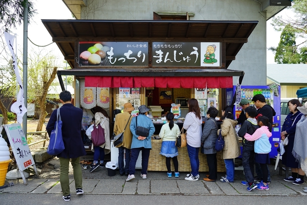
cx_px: 154
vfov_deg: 45.0
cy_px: 102
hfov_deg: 63.6
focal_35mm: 29
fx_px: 247
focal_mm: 29
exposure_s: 1/90
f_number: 6.7
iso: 100
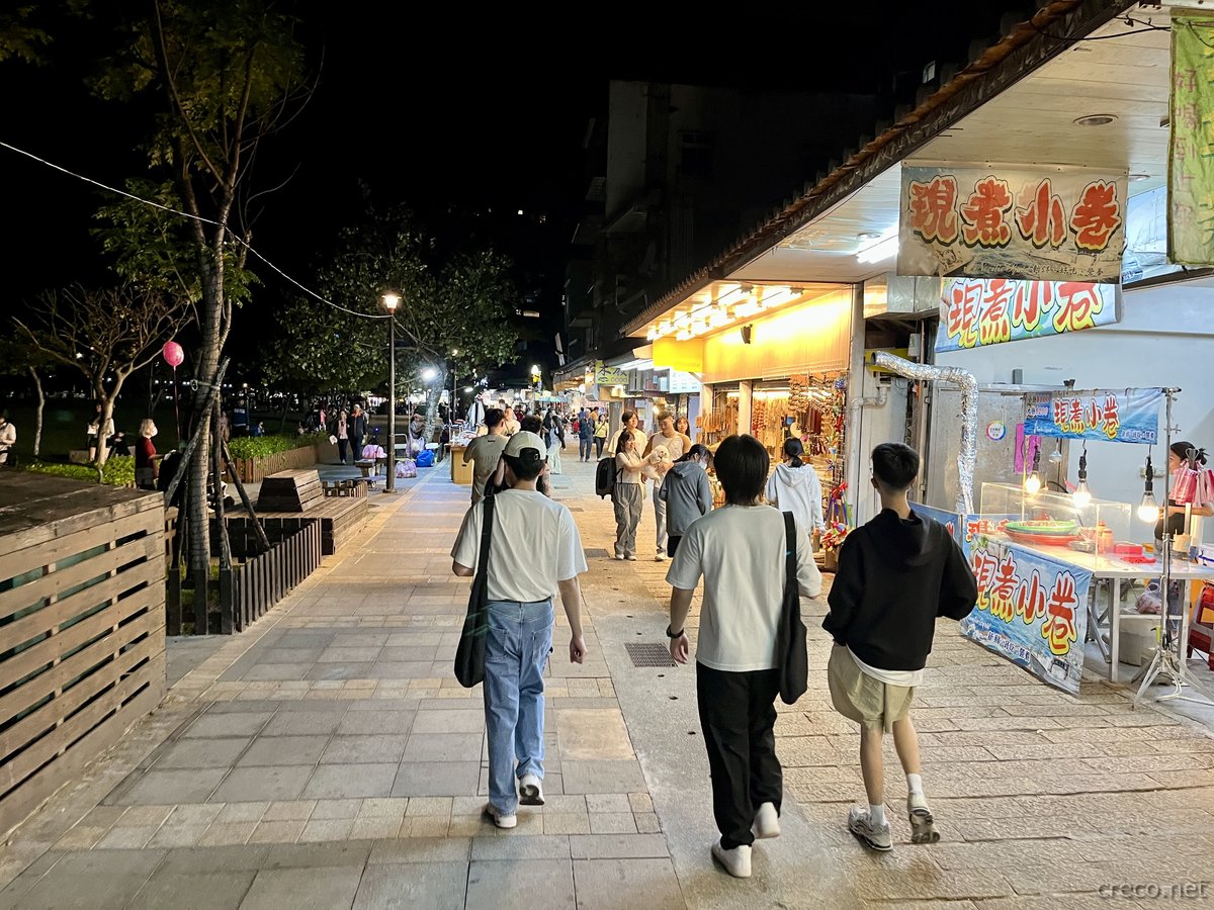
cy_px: 455
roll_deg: -0.1
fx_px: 912
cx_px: 607
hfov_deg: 67.3
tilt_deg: -5.1
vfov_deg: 53.1
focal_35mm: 26
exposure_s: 1/60
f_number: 1.6
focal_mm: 5.1
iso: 250
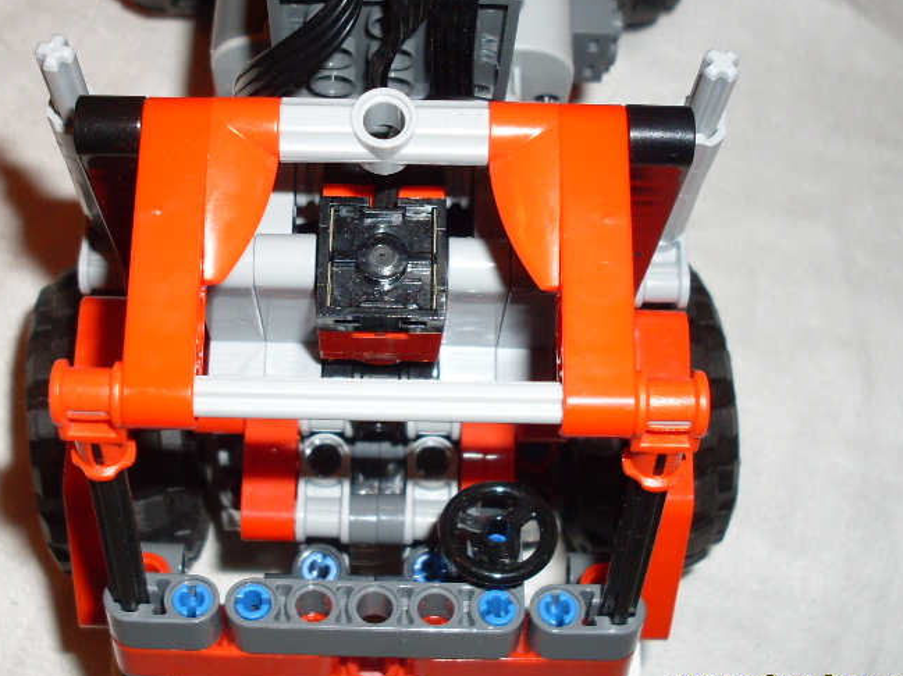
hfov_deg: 32.1
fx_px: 1564
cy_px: 261
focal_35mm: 60
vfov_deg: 24.3
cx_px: 363
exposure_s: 1/45
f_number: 2.8
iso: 100
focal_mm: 6.3
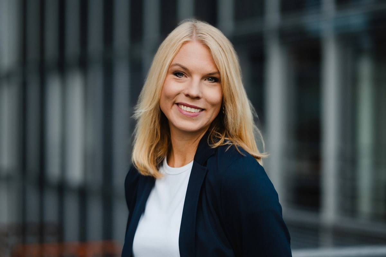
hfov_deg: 23.9
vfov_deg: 16.0
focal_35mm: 85
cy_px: 128
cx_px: 193
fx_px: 911
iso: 100
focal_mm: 85
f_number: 2
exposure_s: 1/1250
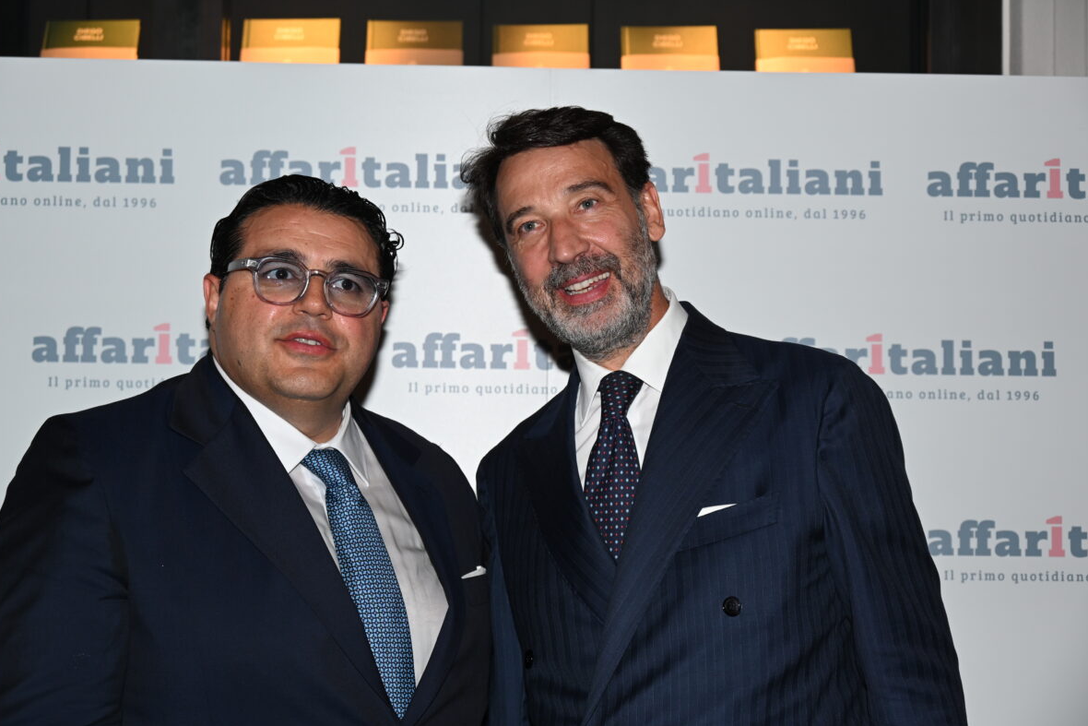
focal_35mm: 61
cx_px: 540
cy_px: 360
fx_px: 1844
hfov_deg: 32.9
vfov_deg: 22.3
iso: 640
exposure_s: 1/80
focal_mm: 60
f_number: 6
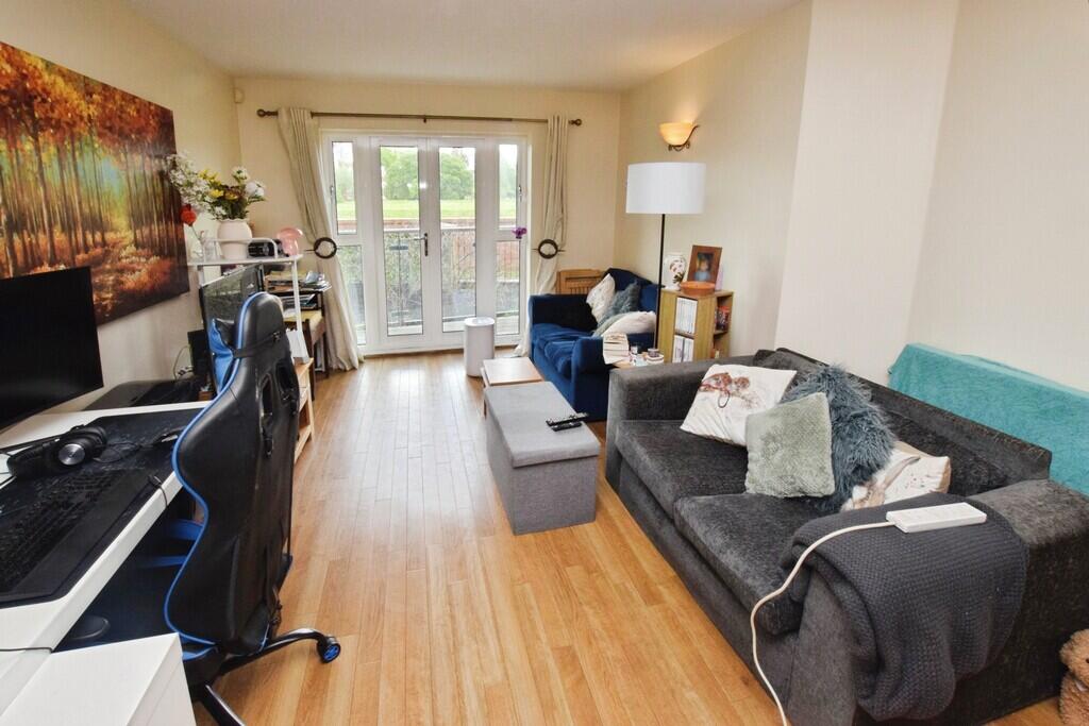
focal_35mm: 15
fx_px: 454
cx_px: 544
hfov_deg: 100.4
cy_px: 363
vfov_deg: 77.3
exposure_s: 1/50
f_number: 14
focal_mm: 10
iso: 1600
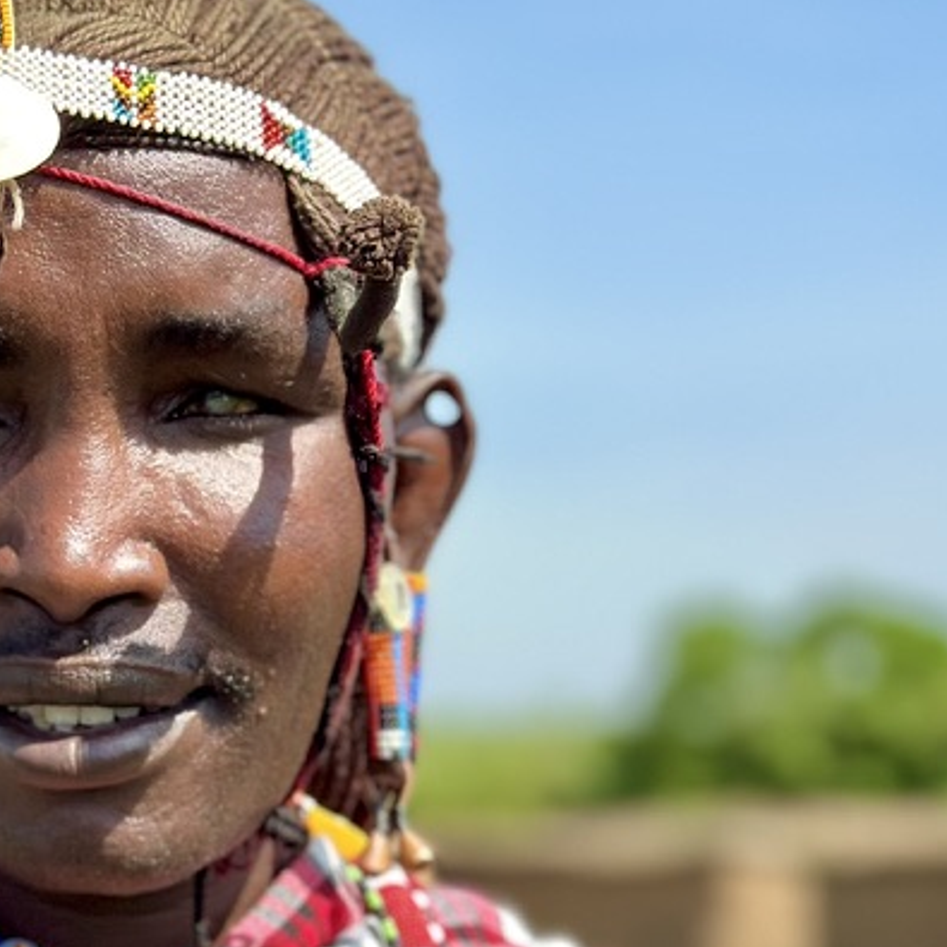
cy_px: 767
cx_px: 55
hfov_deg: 15.6
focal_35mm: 110
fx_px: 3405
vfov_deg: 15.7
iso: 80
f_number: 1.78
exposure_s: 1/2809
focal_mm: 6.86
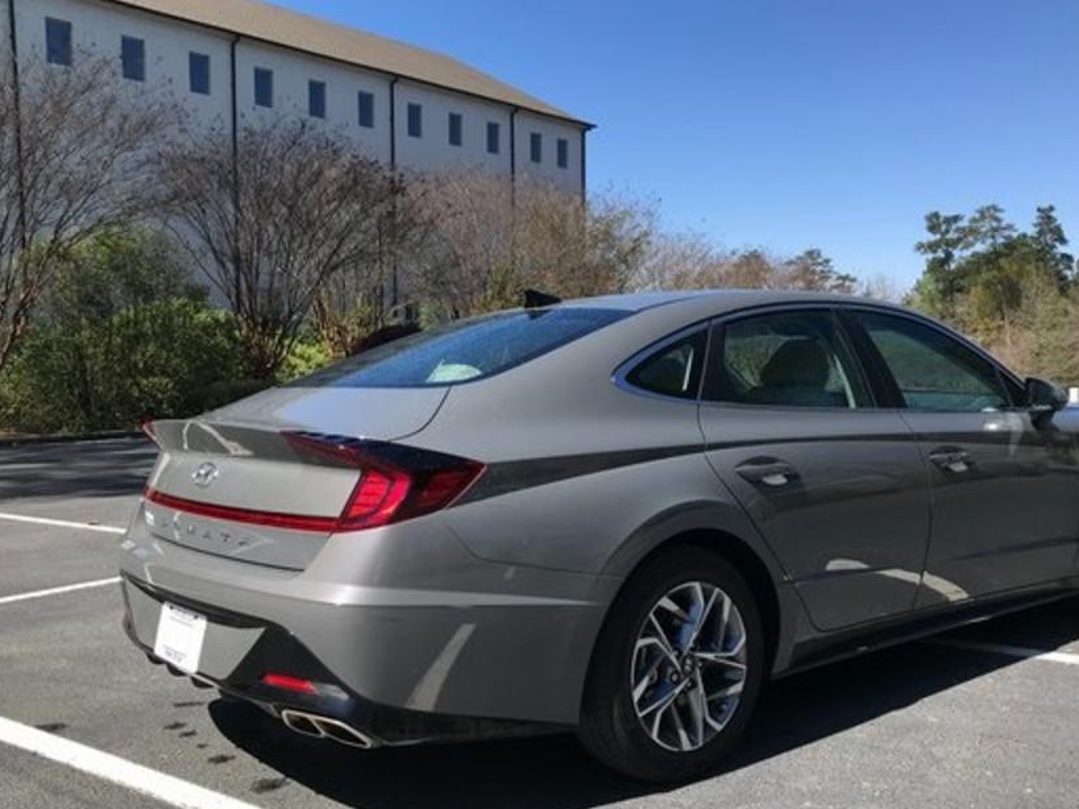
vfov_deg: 40.6
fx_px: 1091
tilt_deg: -4.2
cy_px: 464
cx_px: 577
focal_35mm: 35
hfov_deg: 52.6
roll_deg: -0.5
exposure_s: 1/1497
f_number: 1.8
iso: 20
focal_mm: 3.99
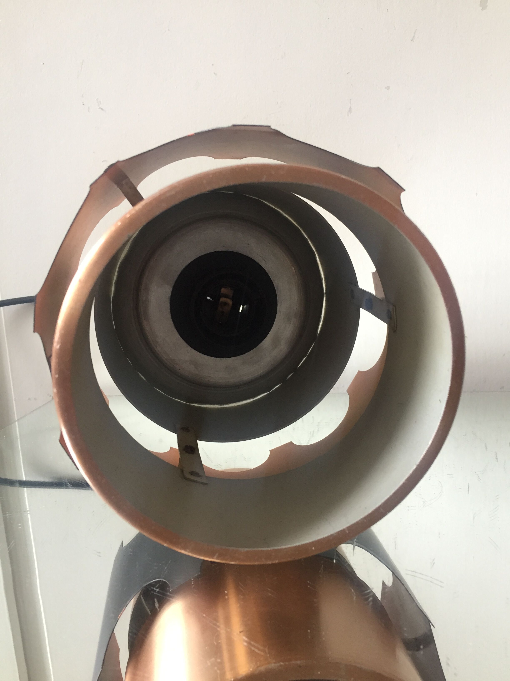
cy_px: 340
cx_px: 255
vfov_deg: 61.7
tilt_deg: -11.1
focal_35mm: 29
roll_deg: +3.0
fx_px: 570
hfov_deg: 48.2
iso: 160
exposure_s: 1/33
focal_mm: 4.15
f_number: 2.2
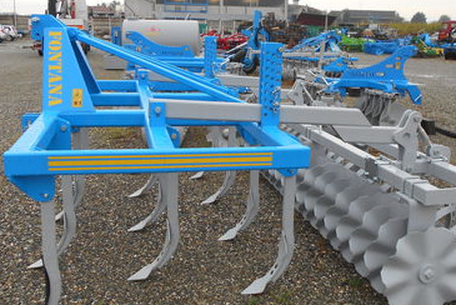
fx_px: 469
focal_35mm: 37
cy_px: 138
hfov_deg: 51.8
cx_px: 221
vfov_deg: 36.0
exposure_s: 1/160
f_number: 3.2
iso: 80
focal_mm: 4.6
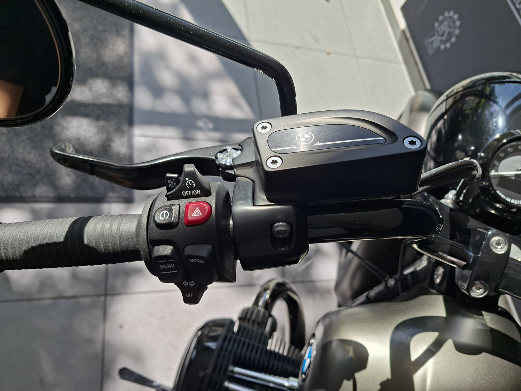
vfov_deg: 58.9
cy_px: 196
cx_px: 260
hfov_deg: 73.9
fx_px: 346
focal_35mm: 23
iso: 40
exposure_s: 1/594
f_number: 1.8
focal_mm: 5.54
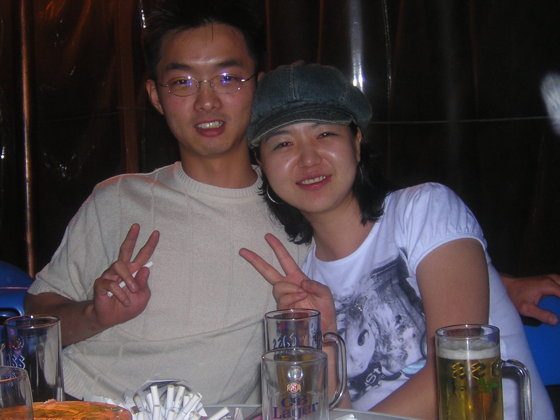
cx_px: 280
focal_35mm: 74
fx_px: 1197
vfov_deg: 19.9
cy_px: 210
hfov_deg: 26.3
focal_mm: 9.6
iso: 168
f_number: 3.8
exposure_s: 1/60.1
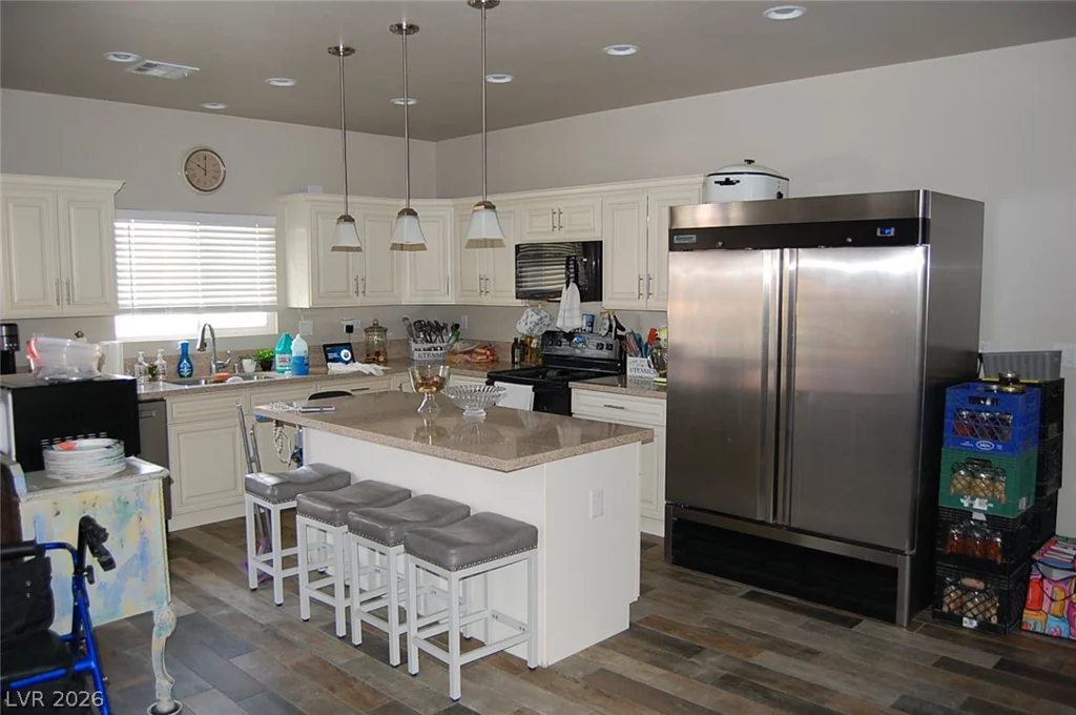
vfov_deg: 47.8
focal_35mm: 27
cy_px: 358
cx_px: 538
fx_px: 806
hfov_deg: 67.4
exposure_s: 1/60
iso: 400
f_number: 3.5
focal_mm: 18
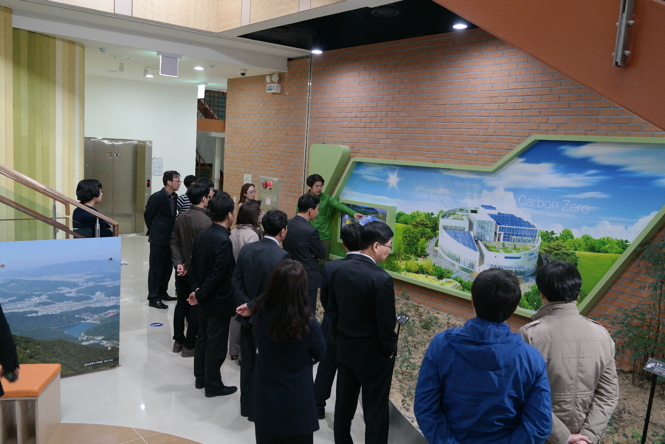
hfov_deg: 61.9
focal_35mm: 30
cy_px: 222
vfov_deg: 43.6
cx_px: 332
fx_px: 554
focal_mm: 20
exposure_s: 1/40
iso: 800
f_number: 3.5
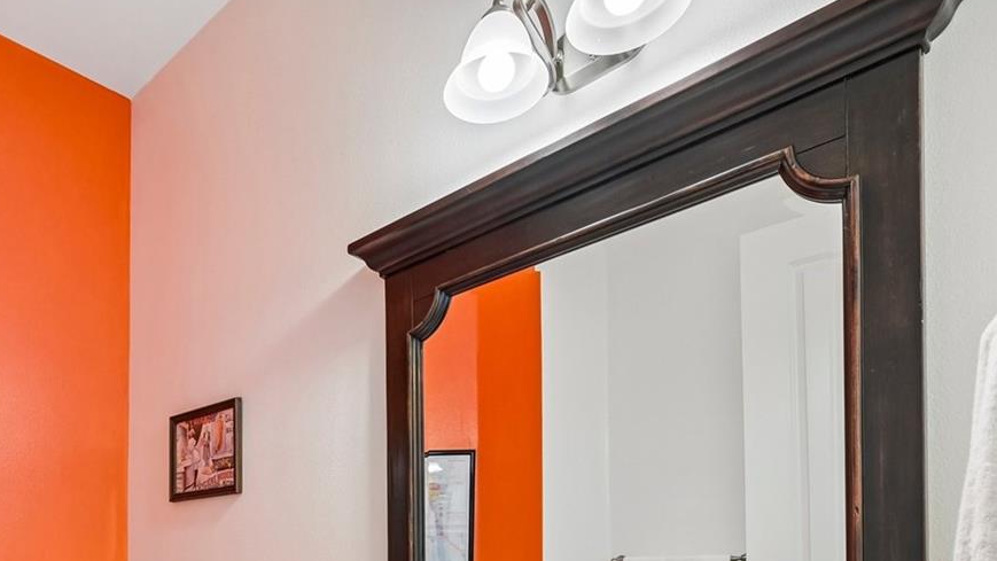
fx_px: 714
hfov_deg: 66.6
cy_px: 583
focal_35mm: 27
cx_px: 282
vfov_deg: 37.5
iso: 400
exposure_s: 1/10
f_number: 8
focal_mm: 14
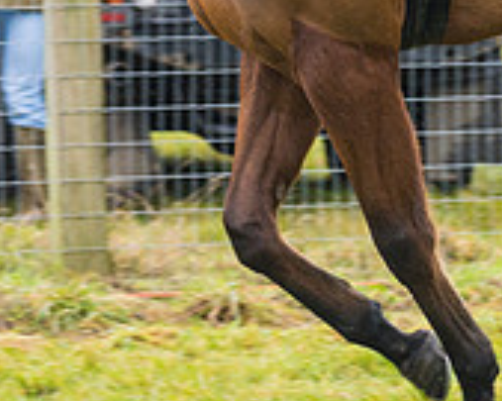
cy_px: -76
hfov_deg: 3.7
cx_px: 328
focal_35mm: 521
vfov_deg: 3.0
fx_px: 7736
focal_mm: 135
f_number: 4
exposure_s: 1/500
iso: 800
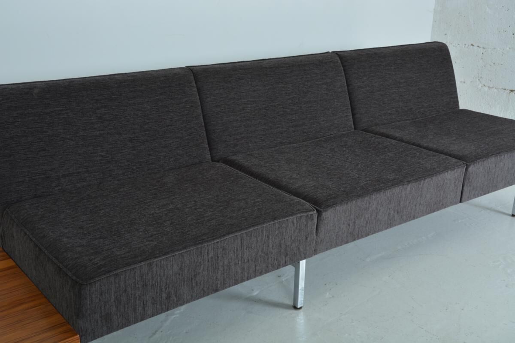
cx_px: 258
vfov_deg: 31.9
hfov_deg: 46.4
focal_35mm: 42
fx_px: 601
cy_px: 172
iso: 500
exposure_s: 1/160
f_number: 8
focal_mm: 28
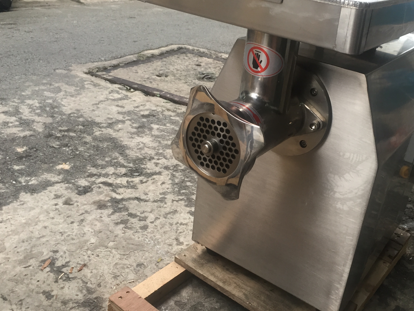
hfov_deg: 48.6
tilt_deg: -23.7
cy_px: 138
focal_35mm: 38
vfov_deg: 37.7
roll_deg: -8.5
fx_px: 454
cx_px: 252
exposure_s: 1/33
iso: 125
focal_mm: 4.15
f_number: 2.2
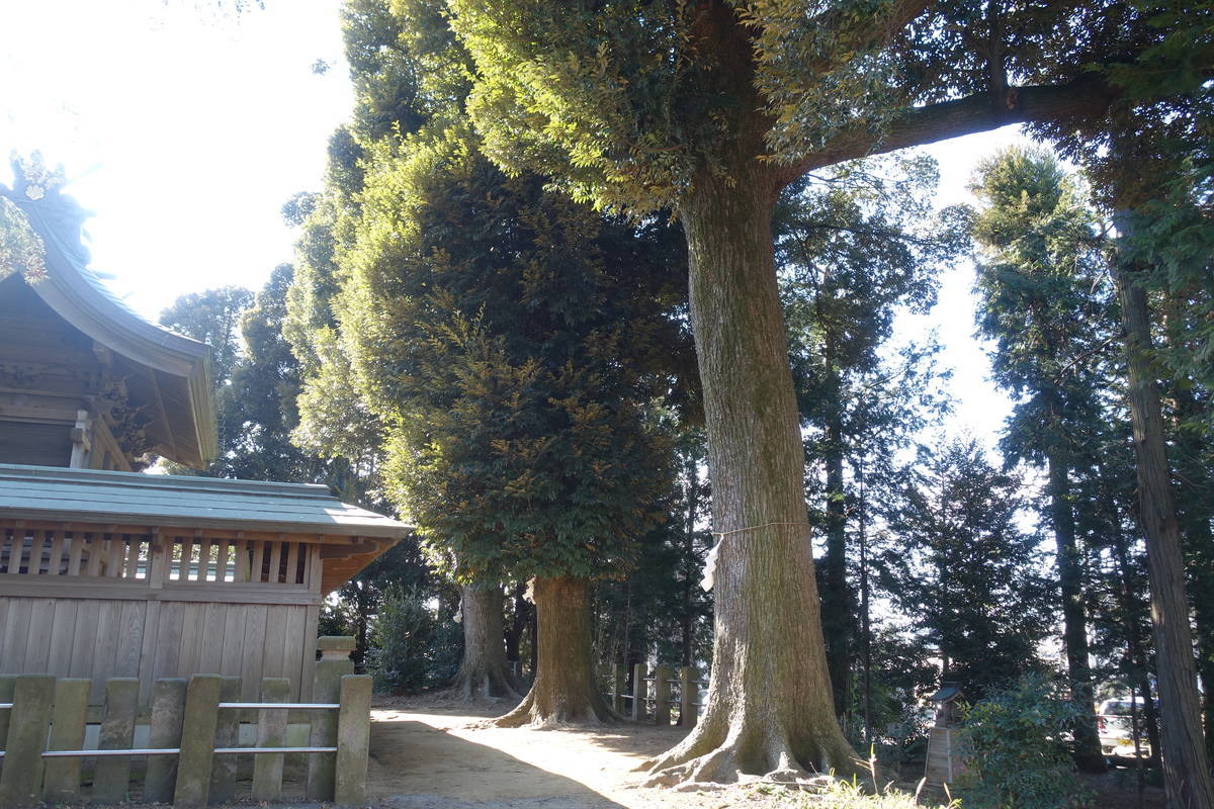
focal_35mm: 29
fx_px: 978
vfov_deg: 45.0
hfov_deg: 63.7
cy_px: 404
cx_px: 607
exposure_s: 1/80
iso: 125
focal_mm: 10.7
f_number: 3.5
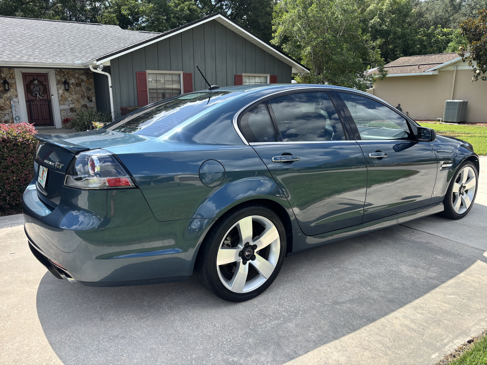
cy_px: 182
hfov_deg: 67.3
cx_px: 244
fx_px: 366
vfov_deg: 53.1
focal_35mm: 26
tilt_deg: -14.6
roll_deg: +0.0
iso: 50
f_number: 1.6
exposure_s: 1/1381
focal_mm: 5.96
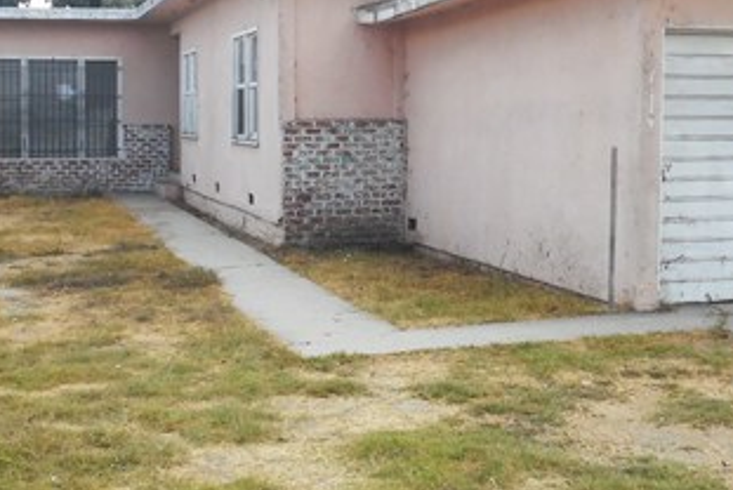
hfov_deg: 32.0
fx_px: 1264
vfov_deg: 21.9
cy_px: 170
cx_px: 504
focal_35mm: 62
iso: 80
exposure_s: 1/320
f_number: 4
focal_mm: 5.2
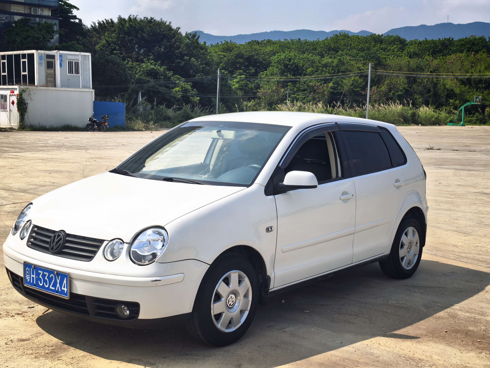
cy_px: 184
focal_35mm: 48
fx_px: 679
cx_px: 245
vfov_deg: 30.3
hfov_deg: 39.7
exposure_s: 1/7143
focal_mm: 5.75
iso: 50
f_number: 2
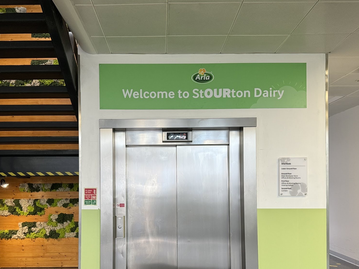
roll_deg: +0.7
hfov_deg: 55.2
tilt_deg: +1.1
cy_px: 179
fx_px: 342
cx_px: 160
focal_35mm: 33
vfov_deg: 42.4
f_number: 1.78
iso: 200
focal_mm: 6.86
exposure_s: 1/100
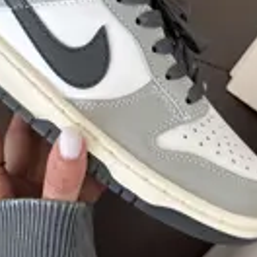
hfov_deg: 22.2
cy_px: 29
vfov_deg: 22.0
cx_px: 55
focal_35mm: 77
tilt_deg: -76.9
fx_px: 647
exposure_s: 1/194
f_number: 1.78
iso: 64
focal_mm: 6.76
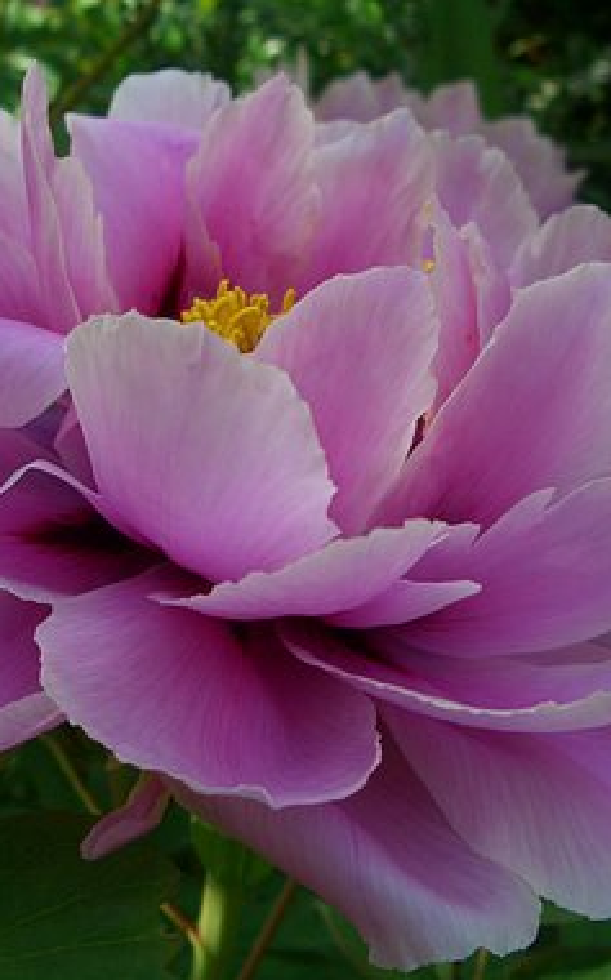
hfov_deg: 25.8
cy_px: 493
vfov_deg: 40.3
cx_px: 284
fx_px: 1334
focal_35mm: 50
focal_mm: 5.8
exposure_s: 1/400
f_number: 2.6
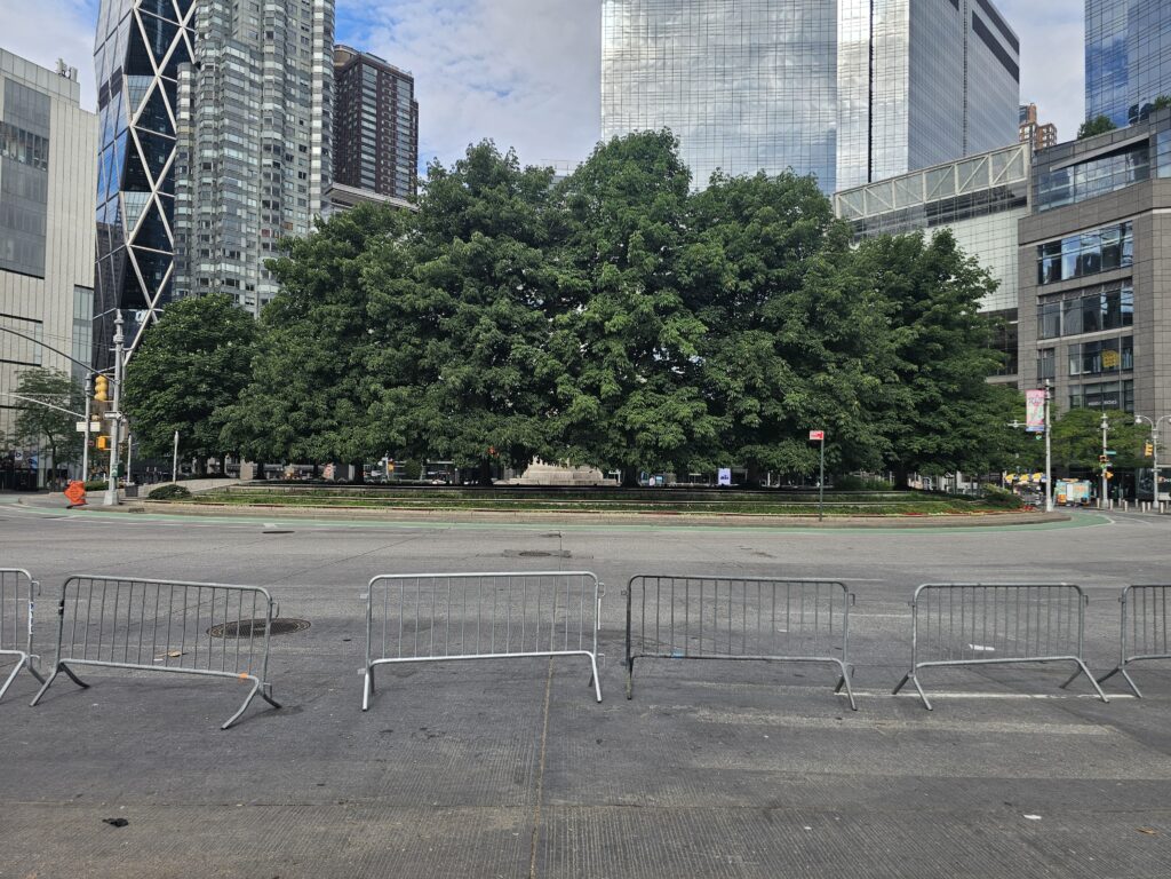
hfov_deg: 73.9
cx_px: 586
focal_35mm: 23
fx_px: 778
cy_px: 440
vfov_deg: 58.9
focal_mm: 6.3
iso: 10
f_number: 1.7
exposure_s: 1/363
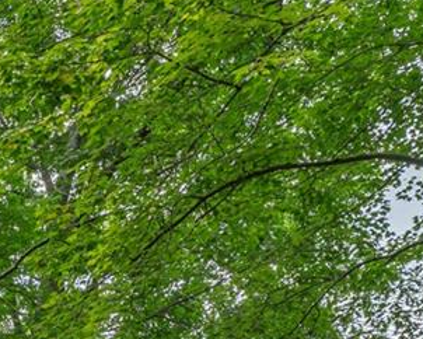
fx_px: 1115
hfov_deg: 14.1
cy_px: 611
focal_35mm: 89
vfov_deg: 15.0
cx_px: -615
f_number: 7.1
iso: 160
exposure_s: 1/250
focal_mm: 14
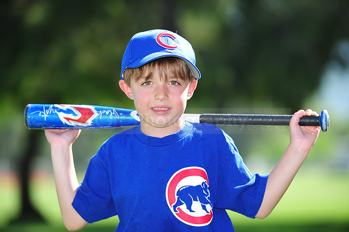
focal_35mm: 185
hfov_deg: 11.1
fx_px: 1792
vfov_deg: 7.4
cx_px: 174
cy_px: 116
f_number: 4.5
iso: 200
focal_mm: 185
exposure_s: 1/500
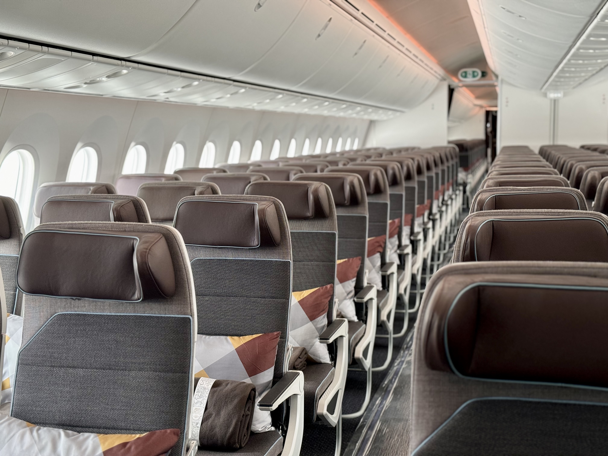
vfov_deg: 30.3
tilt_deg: -5.8
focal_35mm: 48
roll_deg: +0.6
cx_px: 304
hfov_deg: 39.7
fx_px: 843
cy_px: 228
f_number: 1.78
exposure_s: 1/55
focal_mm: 6.86
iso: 125
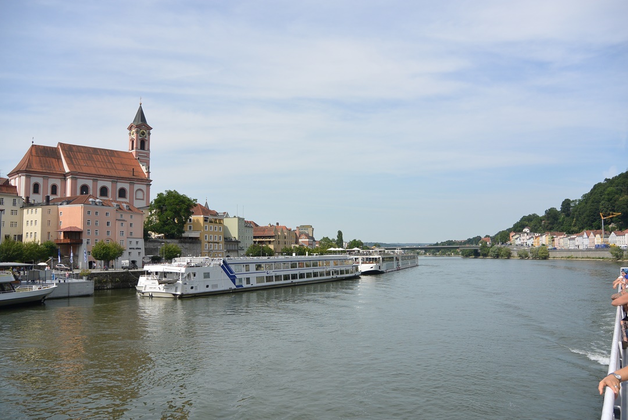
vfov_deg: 45.1
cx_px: 314
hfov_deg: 63.6
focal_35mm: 29
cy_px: 210
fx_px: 506
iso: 100
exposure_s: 1/1000
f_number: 4
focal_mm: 11
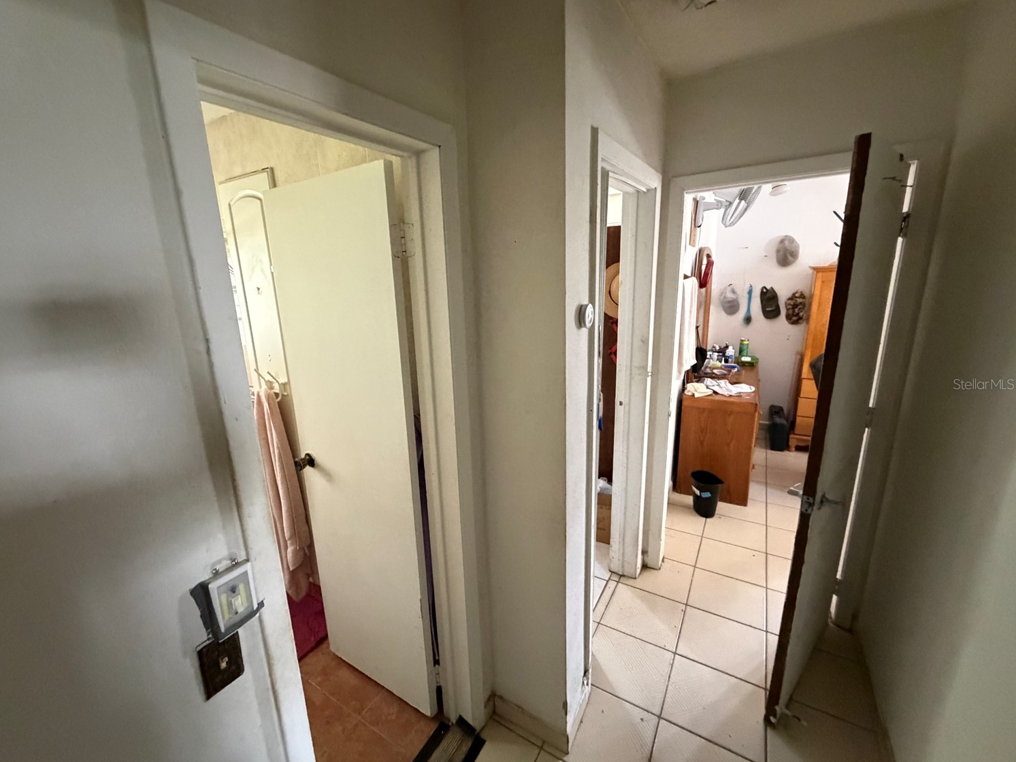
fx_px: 440
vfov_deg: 81.8
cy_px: 384
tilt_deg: -14.6
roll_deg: +3.9
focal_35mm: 15
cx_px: 473
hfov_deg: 98.0
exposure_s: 1/60
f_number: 2.2
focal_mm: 2.22
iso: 1000
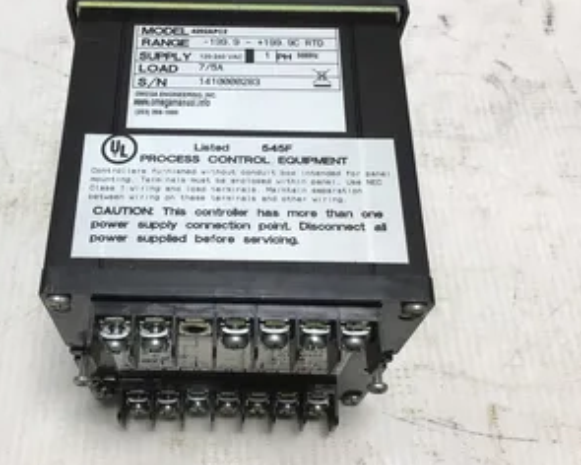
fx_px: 705
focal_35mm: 41
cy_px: 215
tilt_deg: -60.6
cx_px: 217
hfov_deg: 44.4
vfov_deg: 36.5
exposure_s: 1/123
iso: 25
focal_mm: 3.3
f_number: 2.4
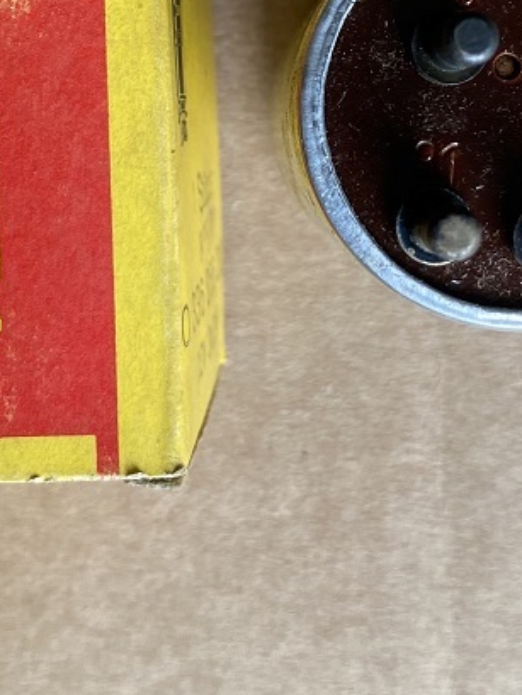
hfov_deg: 19.1
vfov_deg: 24.5
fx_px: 1547
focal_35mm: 77
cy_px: 54
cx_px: 192
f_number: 1.8
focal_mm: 4.25
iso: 50
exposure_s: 1/121
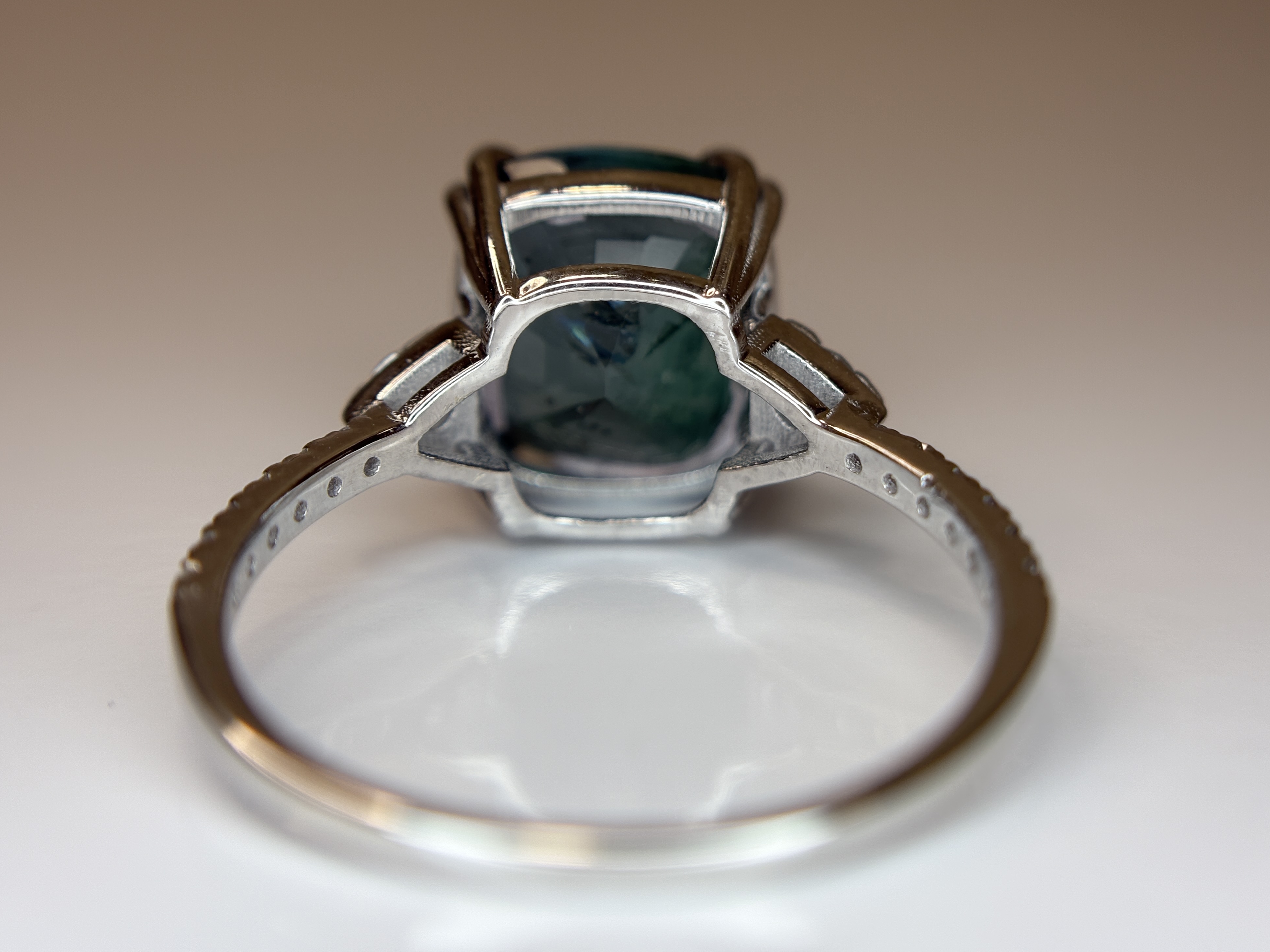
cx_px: 636
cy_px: 459
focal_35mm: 54
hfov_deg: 35.5
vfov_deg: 27.0
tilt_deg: -18.3
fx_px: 1981
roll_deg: +0.4
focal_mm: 5.96
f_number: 1.6
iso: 25
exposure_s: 1/126
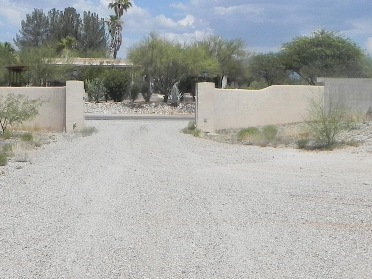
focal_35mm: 65
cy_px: 148
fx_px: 699
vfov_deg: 22.6
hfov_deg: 29.6
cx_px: 129
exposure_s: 1/600
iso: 160
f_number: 8
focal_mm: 4.6
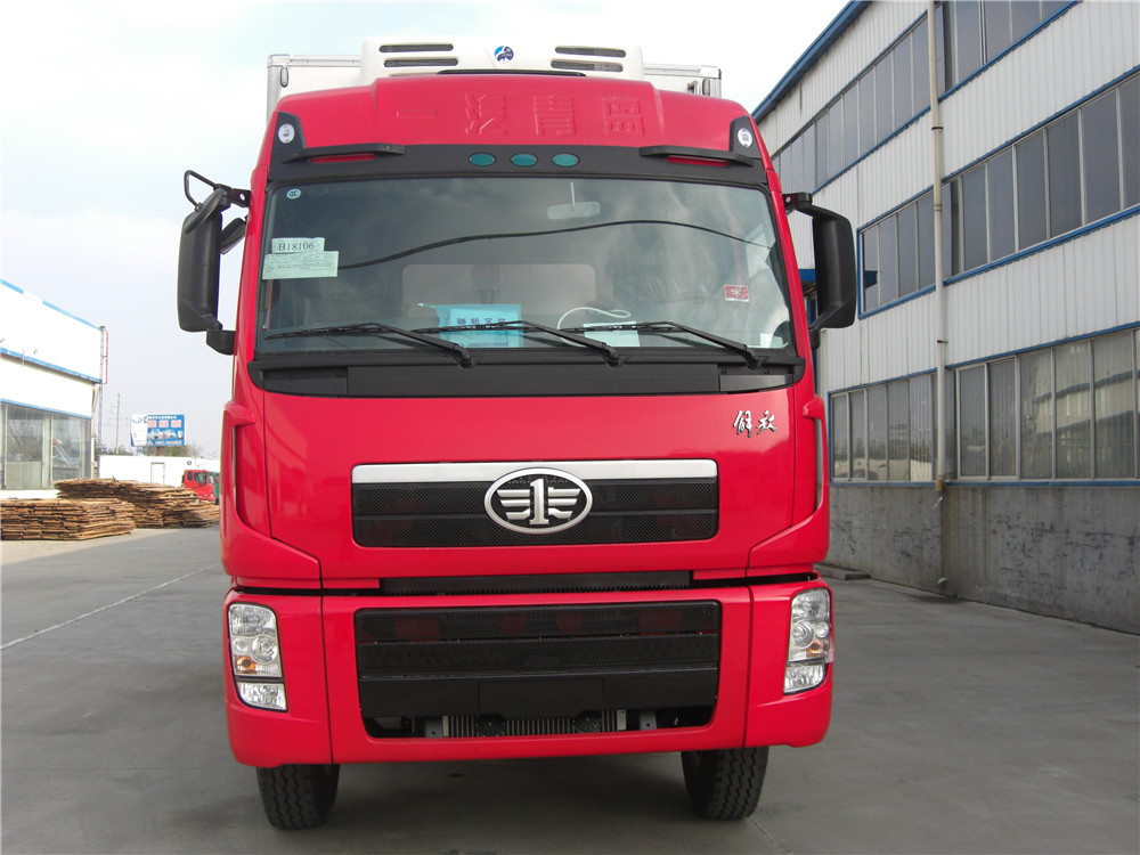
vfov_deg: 37.7
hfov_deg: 49.0
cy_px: 428
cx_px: 570
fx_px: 1251
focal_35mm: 38
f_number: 4
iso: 80
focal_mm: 7.9
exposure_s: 1/320
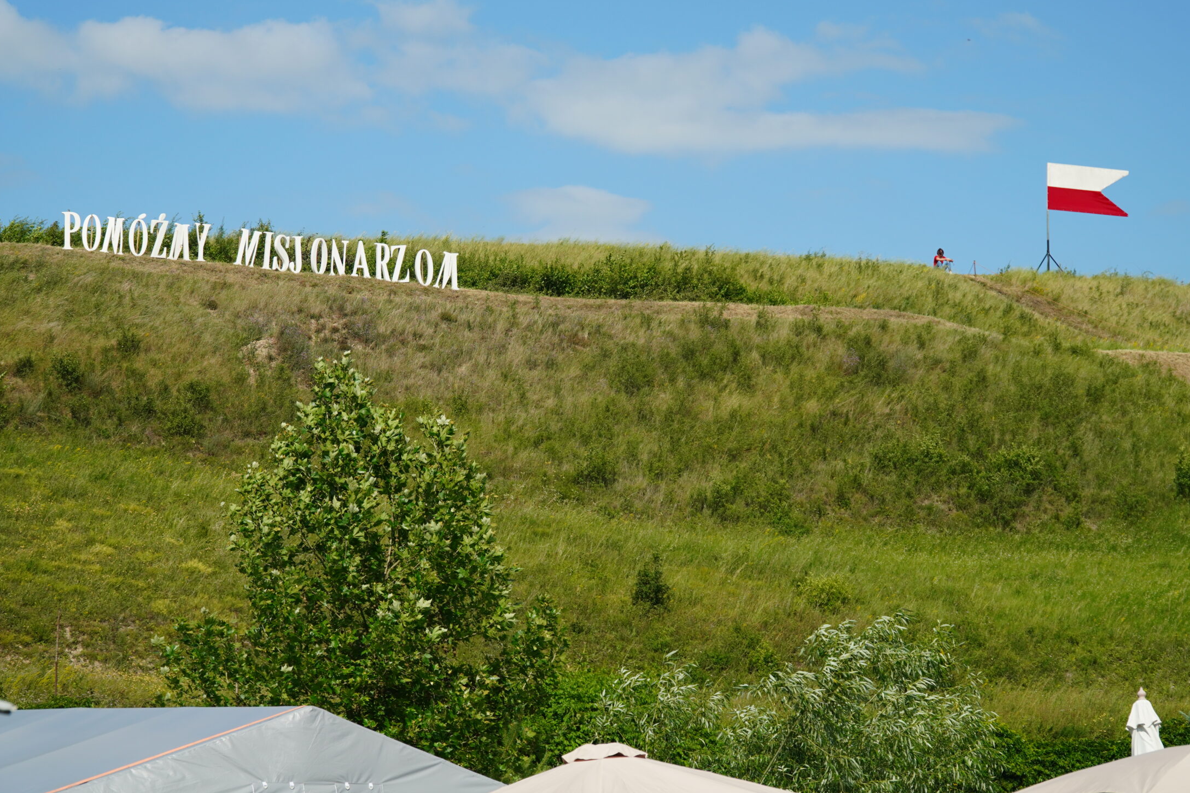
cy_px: 377
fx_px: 3325
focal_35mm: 101
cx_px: 608
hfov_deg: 20.3
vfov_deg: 13.6
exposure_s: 1/400
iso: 100
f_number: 5
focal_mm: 57
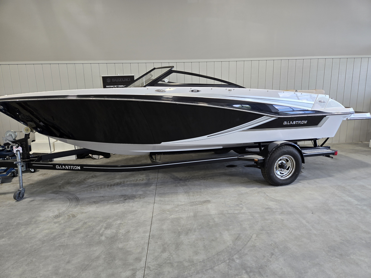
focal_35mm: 23
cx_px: 186
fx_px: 247
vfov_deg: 58.9
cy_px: 139
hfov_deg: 73.9
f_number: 1.8
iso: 80
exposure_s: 1/120
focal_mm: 5.4
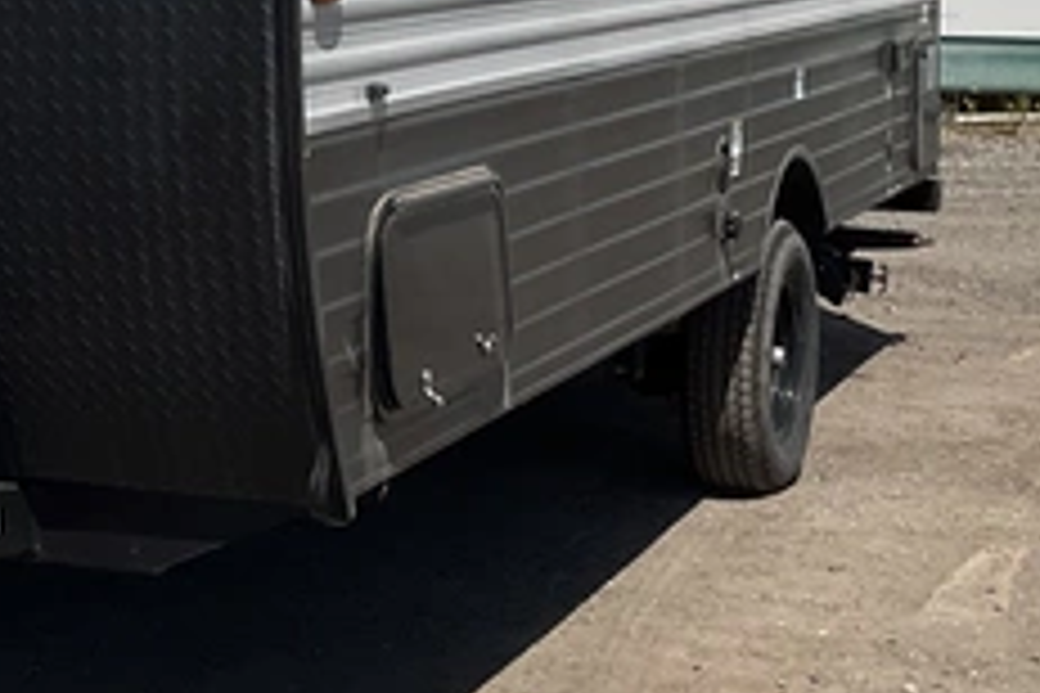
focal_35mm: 98
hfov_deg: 20.4
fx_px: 2831
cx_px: 104
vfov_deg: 13.8
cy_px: 16
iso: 25
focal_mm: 3
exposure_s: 1/4065
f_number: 1.8
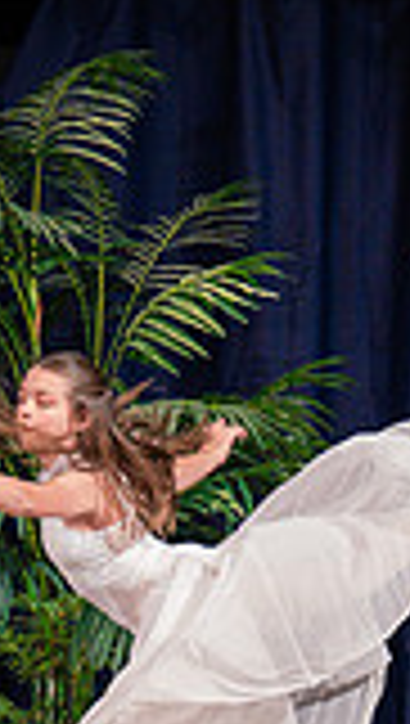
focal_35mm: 462
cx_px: 360
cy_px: 753
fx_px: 8897
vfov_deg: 4.7
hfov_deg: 2.6
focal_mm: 70
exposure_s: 1/250
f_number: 2.8
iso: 2000
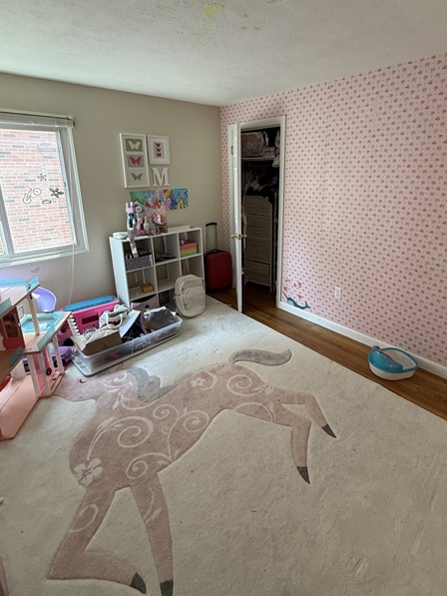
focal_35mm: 18
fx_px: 310
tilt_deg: -14.0
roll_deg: +0.3
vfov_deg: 87.0
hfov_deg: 71.3
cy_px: 251
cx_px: 252
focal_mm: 2.22
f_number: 2.2
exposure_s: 1/60
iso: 250
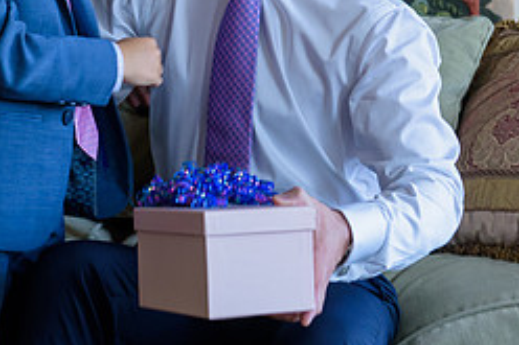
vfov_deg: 10.4
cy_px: 16
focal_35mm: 131
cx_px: 213
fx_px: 1887
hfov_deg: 15.6
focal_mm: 56
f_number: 3.2
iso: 800
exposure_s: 1/125
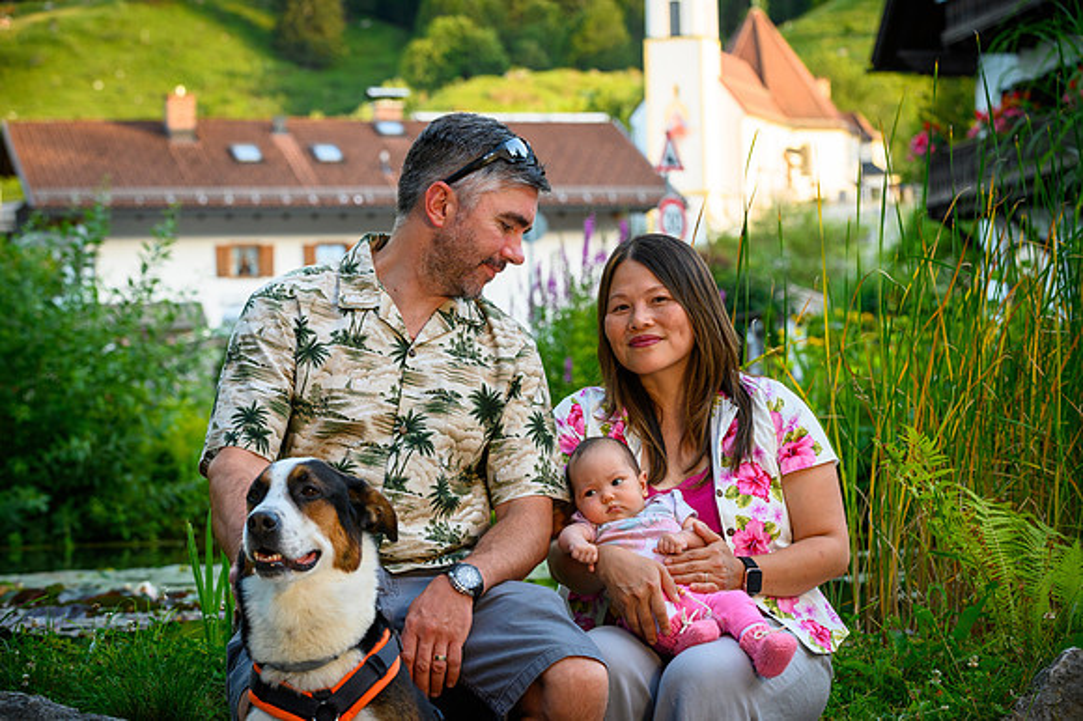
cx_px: 542
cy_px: 360
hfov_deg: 20.0
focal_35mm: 102
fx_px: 3067
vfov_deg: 13.4
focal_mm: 102
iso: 800
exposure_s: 1/200
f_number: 7.1
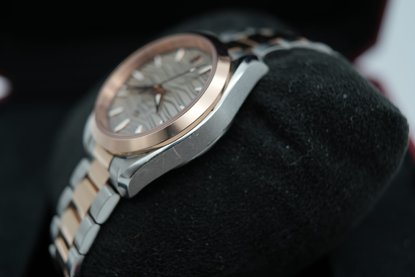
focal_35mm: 35
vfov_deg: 37.9
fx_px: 403
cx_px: 208
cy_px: 138
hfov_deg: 54.4
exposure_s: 1/250
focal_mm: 35
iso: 400
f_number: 5
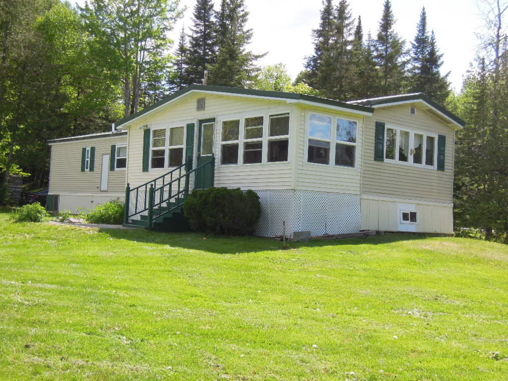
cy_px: 190
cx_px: 254
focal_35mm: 50
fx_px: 734
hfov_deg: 38.2
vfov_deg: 29.1
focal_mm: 9
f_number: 3.7
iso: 160
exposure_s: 1/640
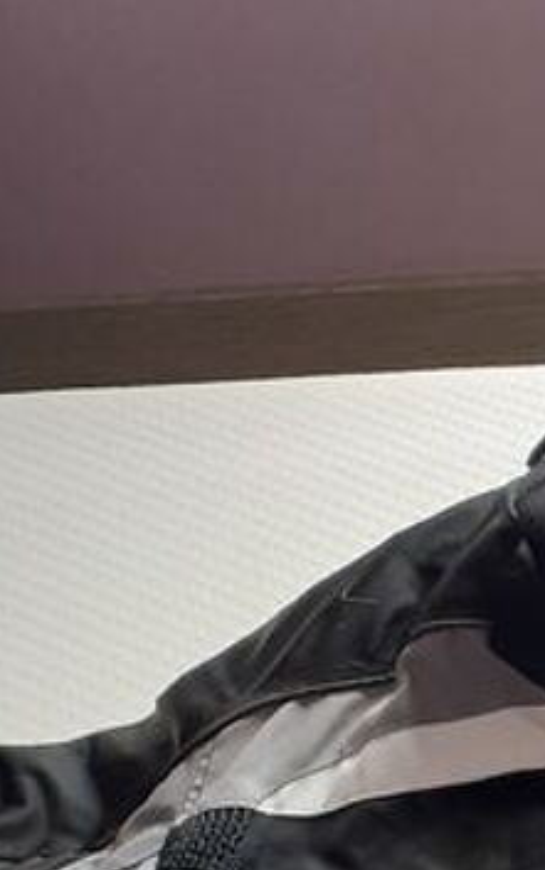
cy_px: 962
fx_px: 2563
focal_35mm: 108
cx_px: 875
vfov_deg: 18.5
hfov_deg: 11.5
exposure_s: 1/50
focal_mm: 3.6
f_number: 1.9
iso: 100
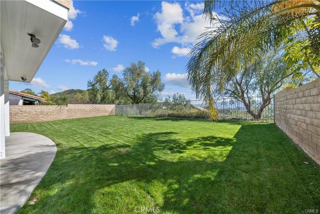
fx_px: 116
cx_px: 160
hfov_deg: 108.3
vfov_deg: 85.4
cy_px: 107
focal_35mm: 13
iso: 200
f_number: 9
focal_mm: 13
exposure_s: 1/100
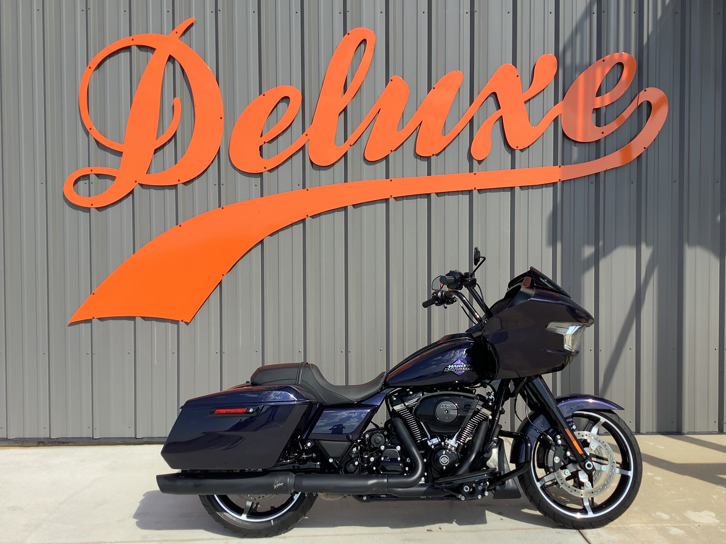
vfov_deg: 45.4
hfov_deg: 58.4
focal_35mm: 31
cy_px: 272
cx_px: 363
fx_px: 650
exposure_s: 1/916
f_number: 2.4
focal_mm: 3.3
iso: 25
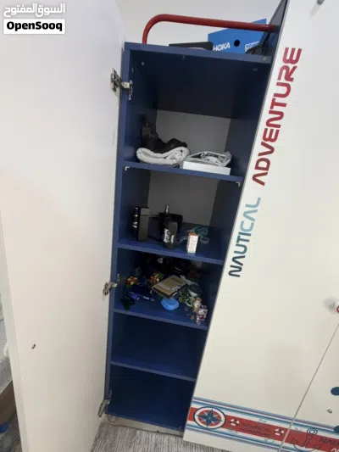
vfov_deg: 102.1
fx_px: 183
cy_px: 226
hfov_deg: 85.7
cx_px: 170
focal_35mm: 14
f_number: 2.2
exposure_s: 1/121
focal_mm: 2.22
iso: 320
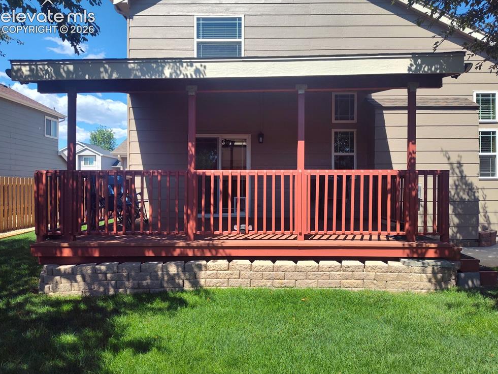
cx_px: 256
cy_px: 183
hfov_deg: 71.6
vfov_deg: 56.8
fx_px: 345
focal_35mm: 24
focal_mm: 5.56
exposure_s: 1/1360
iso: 100
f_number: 1.8
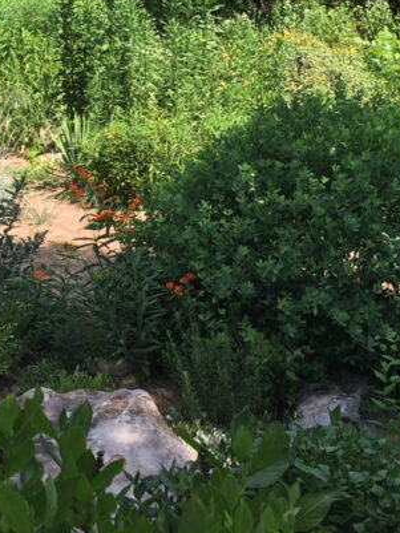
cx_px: 136
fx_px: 1140
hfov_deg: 19.8
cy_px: 118
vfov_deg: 25.9
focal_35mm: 74
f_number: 2.2
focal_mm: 4.15
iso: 32
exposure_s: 1/618
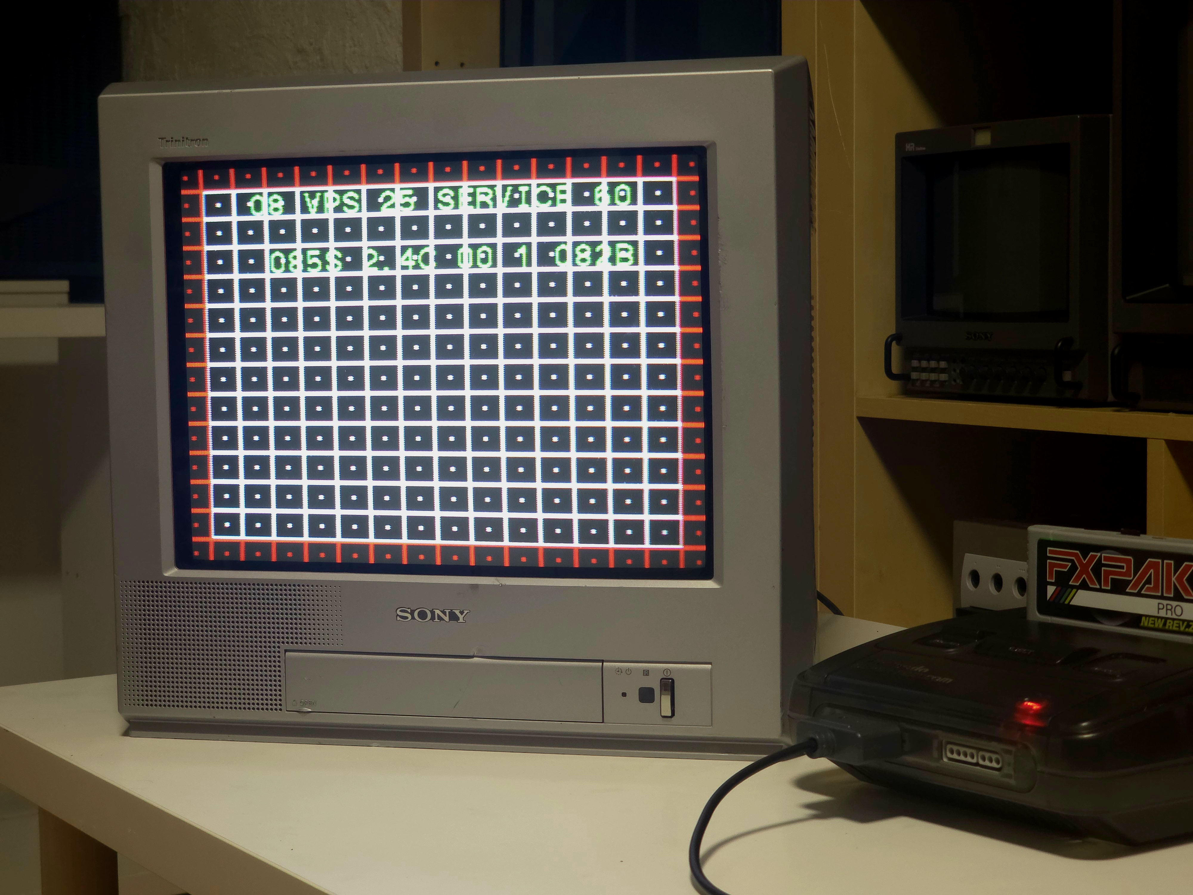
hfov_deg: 28.2
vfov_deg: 21.3
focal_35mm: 69
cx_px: 596
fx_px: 2378
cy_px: 448
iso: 64
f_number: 2.4
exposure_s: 1/6
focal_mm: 7.9
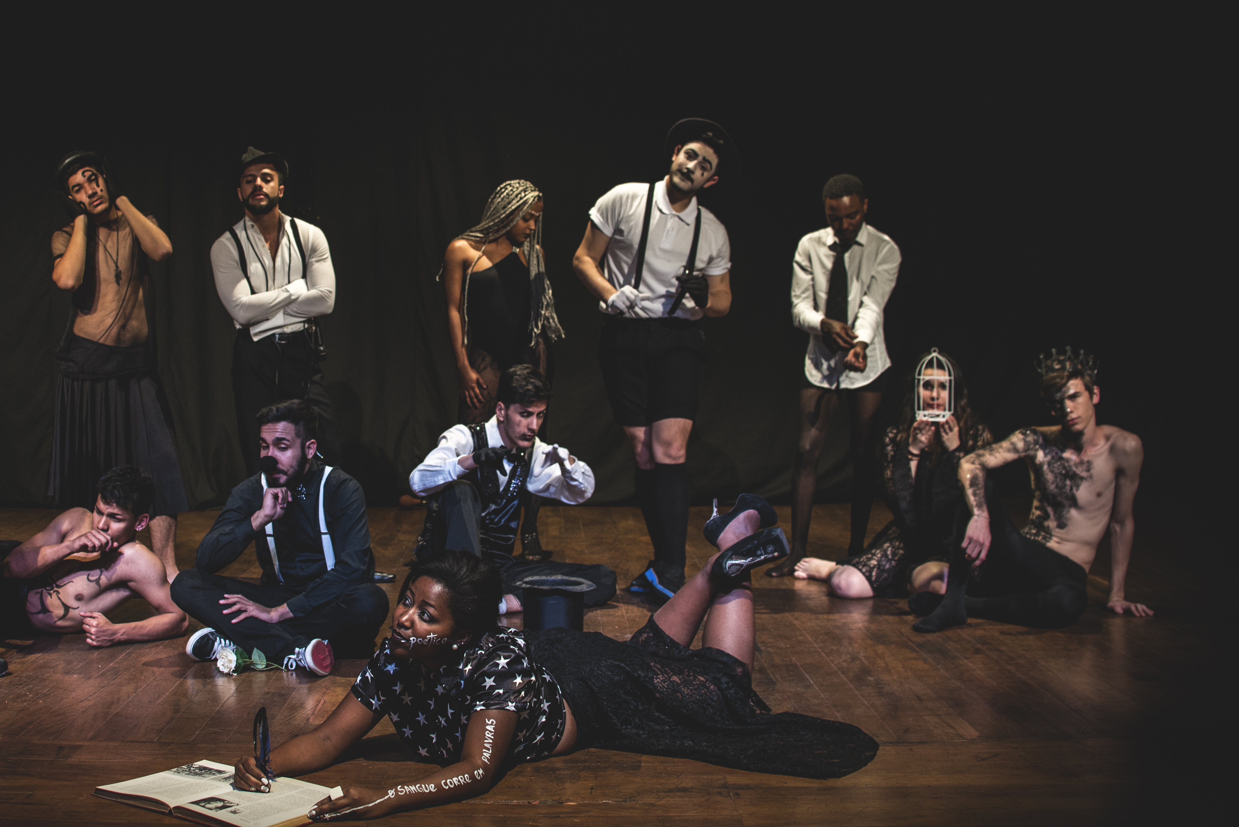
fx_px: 1687
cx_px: 391
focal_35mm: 49
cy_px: 353
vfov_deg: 27.5
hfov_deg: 39.7
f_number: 4
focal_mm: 35
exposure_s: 1/100
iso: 1000
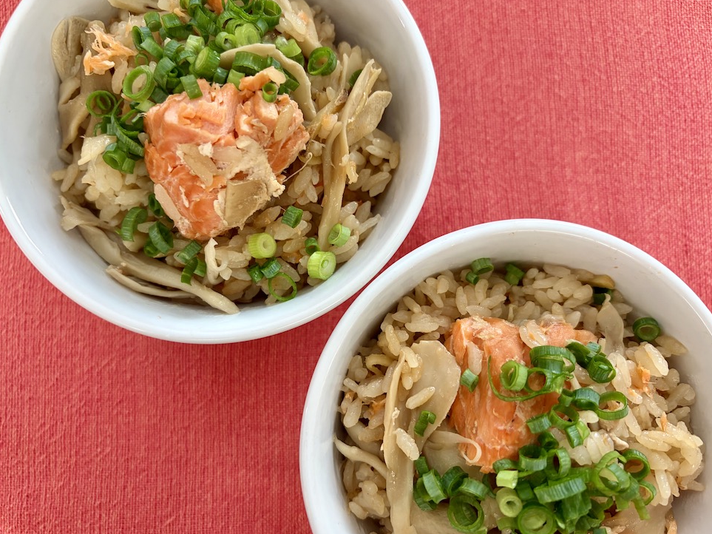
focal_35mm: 27
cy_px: 274
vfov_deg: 51.3
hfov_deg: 65.3
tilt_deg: -85.1
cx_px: 353
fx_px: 555
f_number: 1.6
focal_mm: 5.96
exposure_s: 1/50
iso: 250
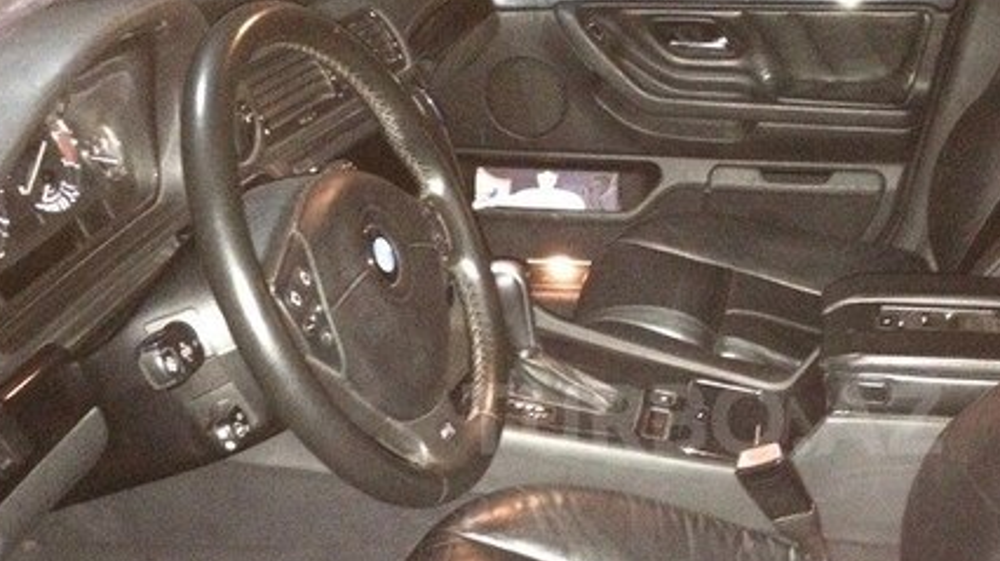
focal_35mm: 49
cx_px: 702
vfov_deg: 24.1
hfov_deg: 41.3
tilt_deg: -28.6
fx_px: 1298
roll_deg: +1.3
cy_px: 419
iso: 1600
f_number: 2.2
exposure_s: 1/17
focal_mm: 4.15
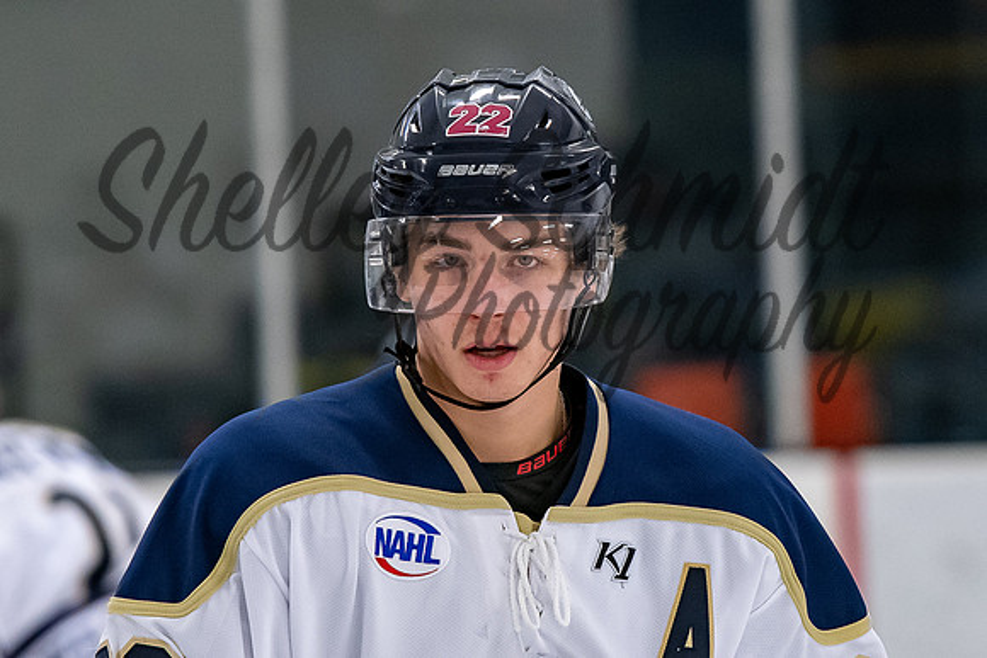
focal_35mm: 518
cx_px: 613
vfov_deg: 2.7
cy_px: 339
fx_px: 14205
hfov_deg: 4.0
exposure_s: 1/800
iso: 2500
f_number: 3.5
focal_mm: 200
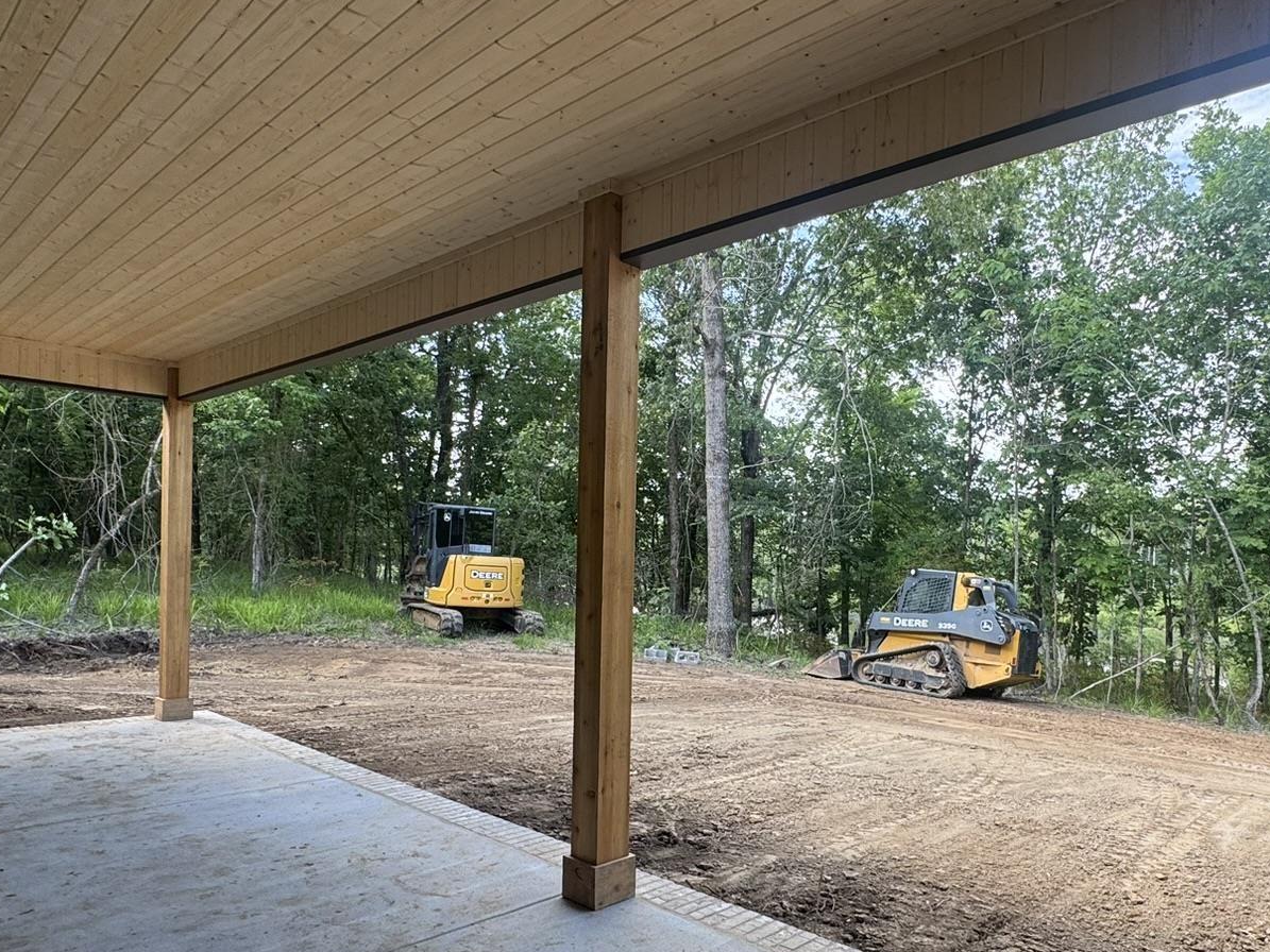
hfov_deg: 71.1
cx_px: 740
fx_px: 880
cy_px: 570
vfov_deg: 56.4
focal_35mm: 24
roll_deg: -1.4
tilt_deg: -0.5
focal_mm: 2.22
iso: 40
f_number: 2.2
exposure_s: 1/149
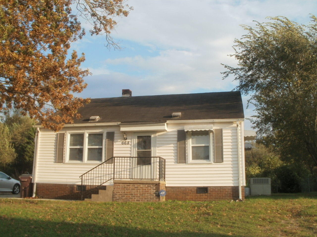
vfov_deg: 39.7
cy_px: 118
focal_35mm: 36
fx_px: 330
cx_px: 158
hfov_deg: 51.4
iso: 100
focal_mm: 6.3
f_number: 5.6
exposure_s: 1/250
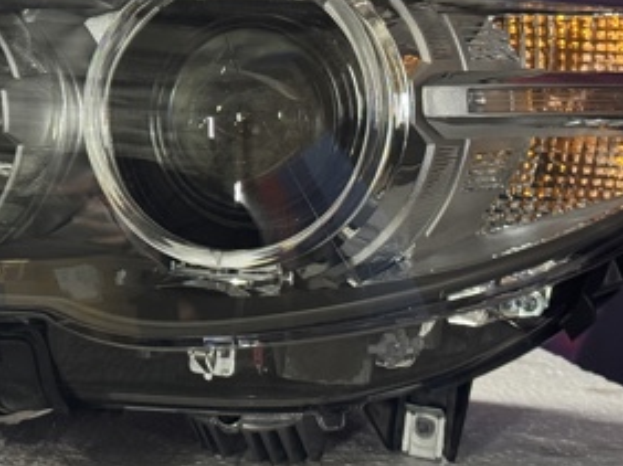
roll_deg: -2.7
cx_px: -4
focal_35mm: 109
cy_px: 156
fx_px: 1960
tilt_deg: -5.6
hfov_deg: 17.6
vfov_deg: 13.5
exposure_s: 1/33
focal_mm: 6.76
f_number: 1.78
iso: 250
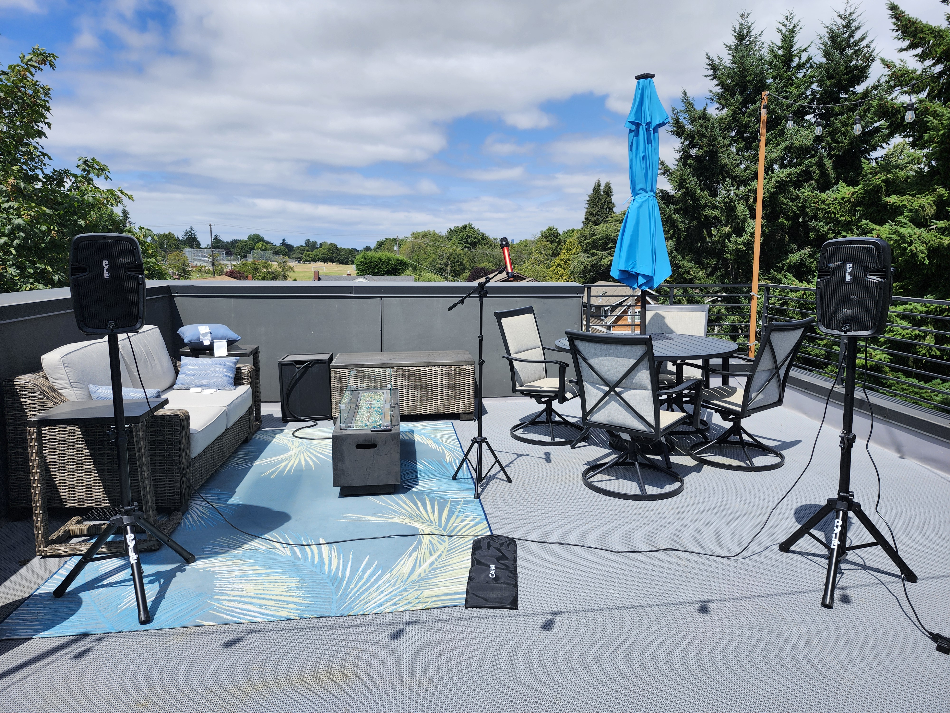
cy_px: 356
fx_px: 631
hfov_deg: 73.9
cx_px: 475
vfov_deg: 58.9
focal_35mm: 23
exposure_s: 1/1957
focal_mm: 5.54
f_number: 1.8
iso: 25
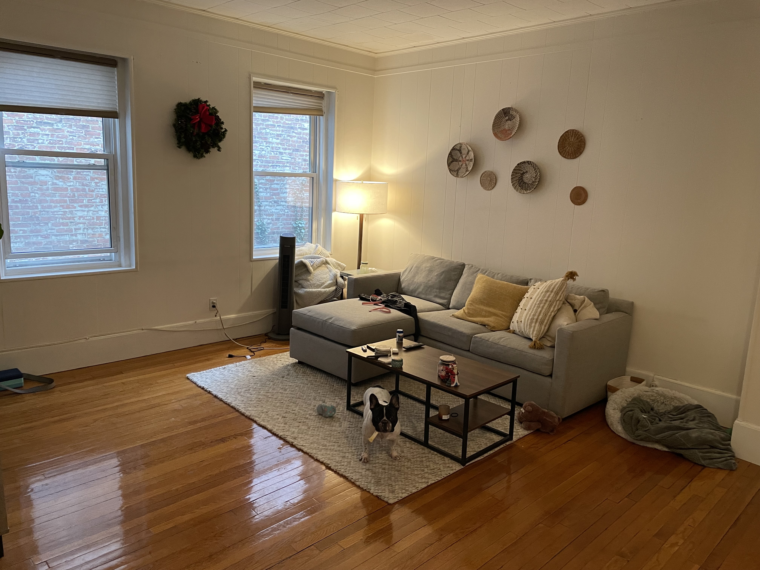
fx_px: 571
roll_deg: -2.6
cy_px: 285
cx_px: 380
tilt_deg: -10.4
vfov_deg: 53.1
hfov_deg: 67.3
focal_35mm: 26
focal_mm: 4.2
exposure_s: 1/60
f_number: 1.6
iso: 250
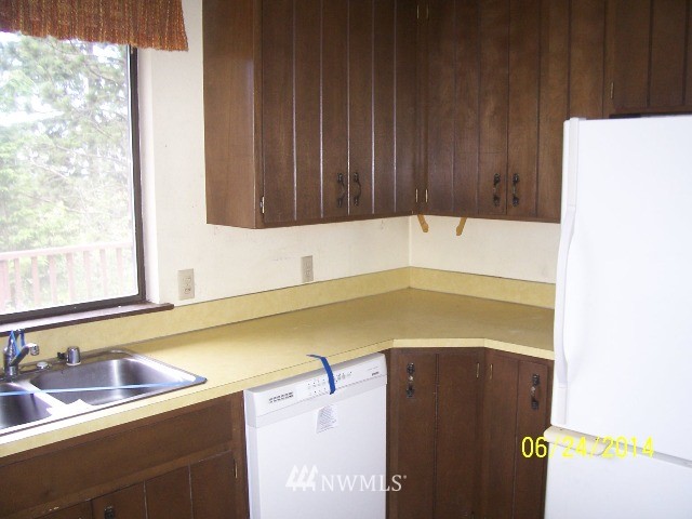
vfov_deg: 41.8
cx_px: 346
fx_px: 680
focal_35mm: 34
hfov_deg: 54.0
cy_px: 260
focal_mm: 5.6
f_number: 2.7
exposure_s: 1/60
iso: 125
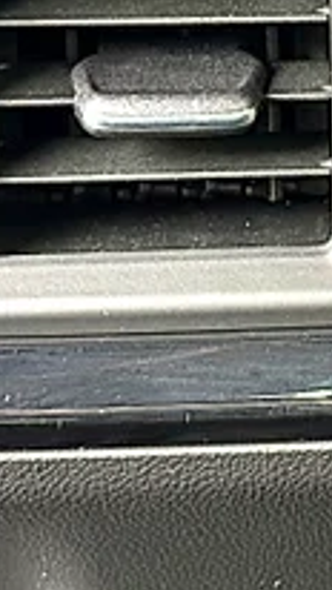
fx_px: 2783
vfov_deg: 12.0
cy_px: 84
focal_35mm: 178
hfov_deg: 6.6
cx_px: 733
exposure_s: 1/33
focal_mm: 6.86
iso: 250
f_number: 1.78
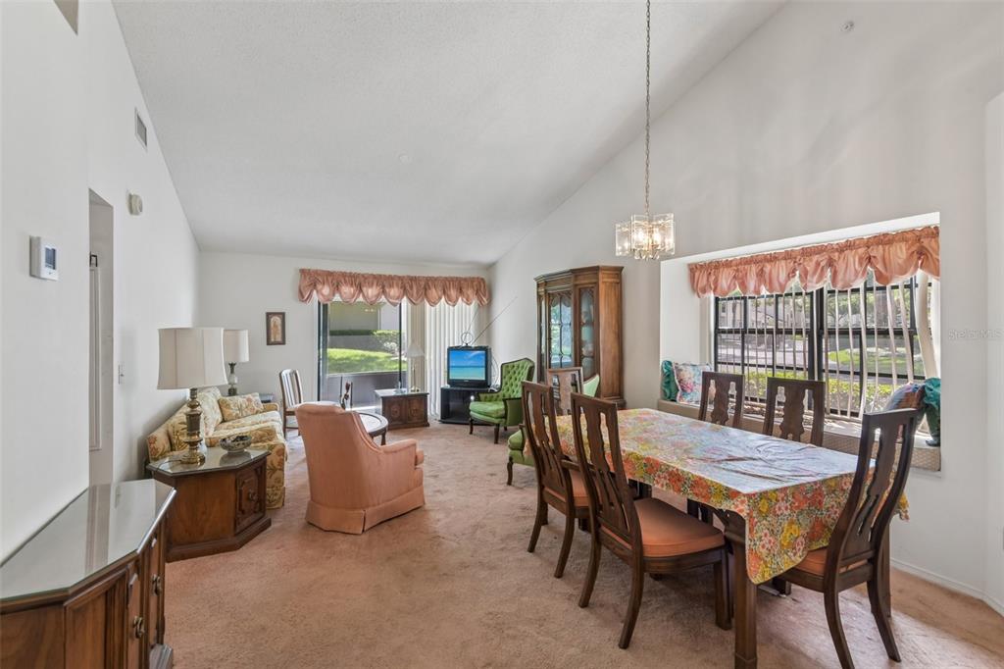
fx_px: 446
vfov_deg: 73.7
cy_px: 334
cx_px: 502
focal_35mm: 16
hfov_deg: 96.8
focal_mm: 16
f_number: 8
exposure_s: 1/20
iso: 400
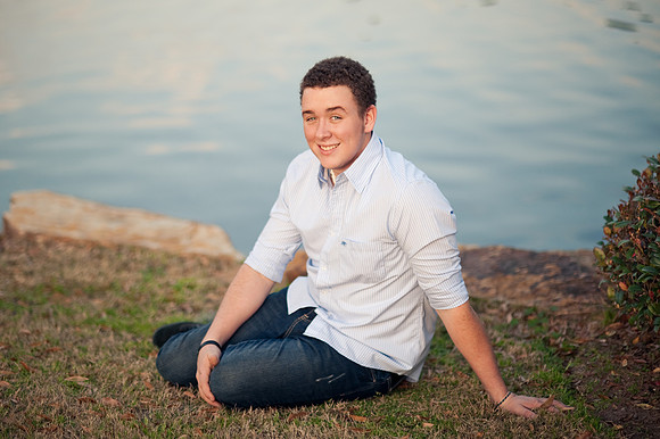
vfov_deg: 16.1
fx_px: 1557
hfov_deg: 23.9
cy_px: 220
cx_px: 330
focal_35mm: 85
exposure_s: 1/1250
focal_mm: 85
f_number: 1.8
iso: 200
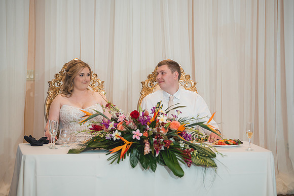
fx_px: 1029
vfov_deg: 10.9
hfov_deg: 16.3
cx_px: 147
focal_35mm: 126
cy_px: 98
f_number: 2.8
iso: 1000
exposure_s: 1/250
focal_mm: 126
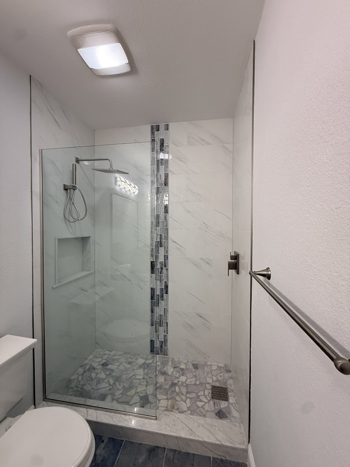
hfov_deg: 85.7
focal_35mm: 14
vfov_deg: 102.1
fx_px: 189
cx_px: 175
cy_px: 234
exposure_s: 1/120
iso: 250
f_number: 2.2
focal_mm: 2.22
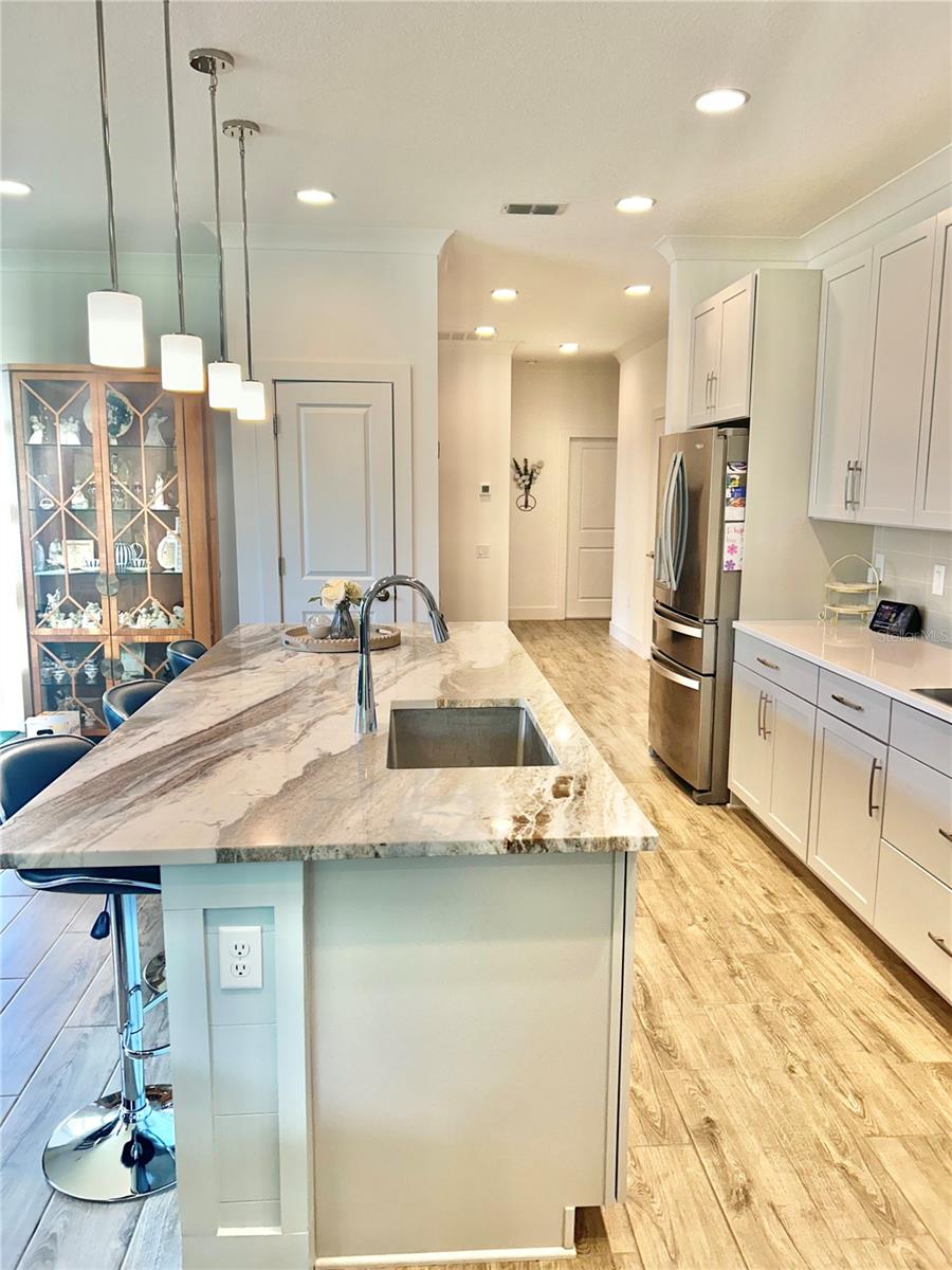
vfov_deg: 67.3
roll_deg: -0.1
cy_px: 635
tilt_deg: -8.8
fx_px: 953
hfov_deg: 53.1
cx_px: 476
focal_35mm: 26
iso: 80
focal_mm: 5.7
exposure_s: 1/120
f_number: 1.5
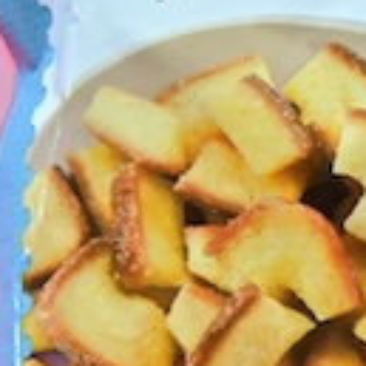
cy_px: 254
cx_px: 1316
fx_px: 4713
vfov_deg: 4.4
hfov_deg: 4.2
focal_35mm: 394
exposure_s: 1/125
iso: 4000
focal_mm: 60
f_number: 14
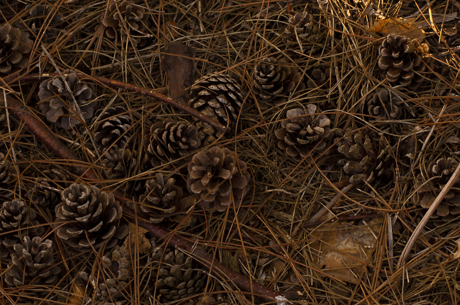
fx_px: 1709
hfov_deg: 15.3
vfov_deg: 10.2
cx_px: 237
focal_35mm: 134
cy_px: 122
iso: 200
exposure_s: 1/30
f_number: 8
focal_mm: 70
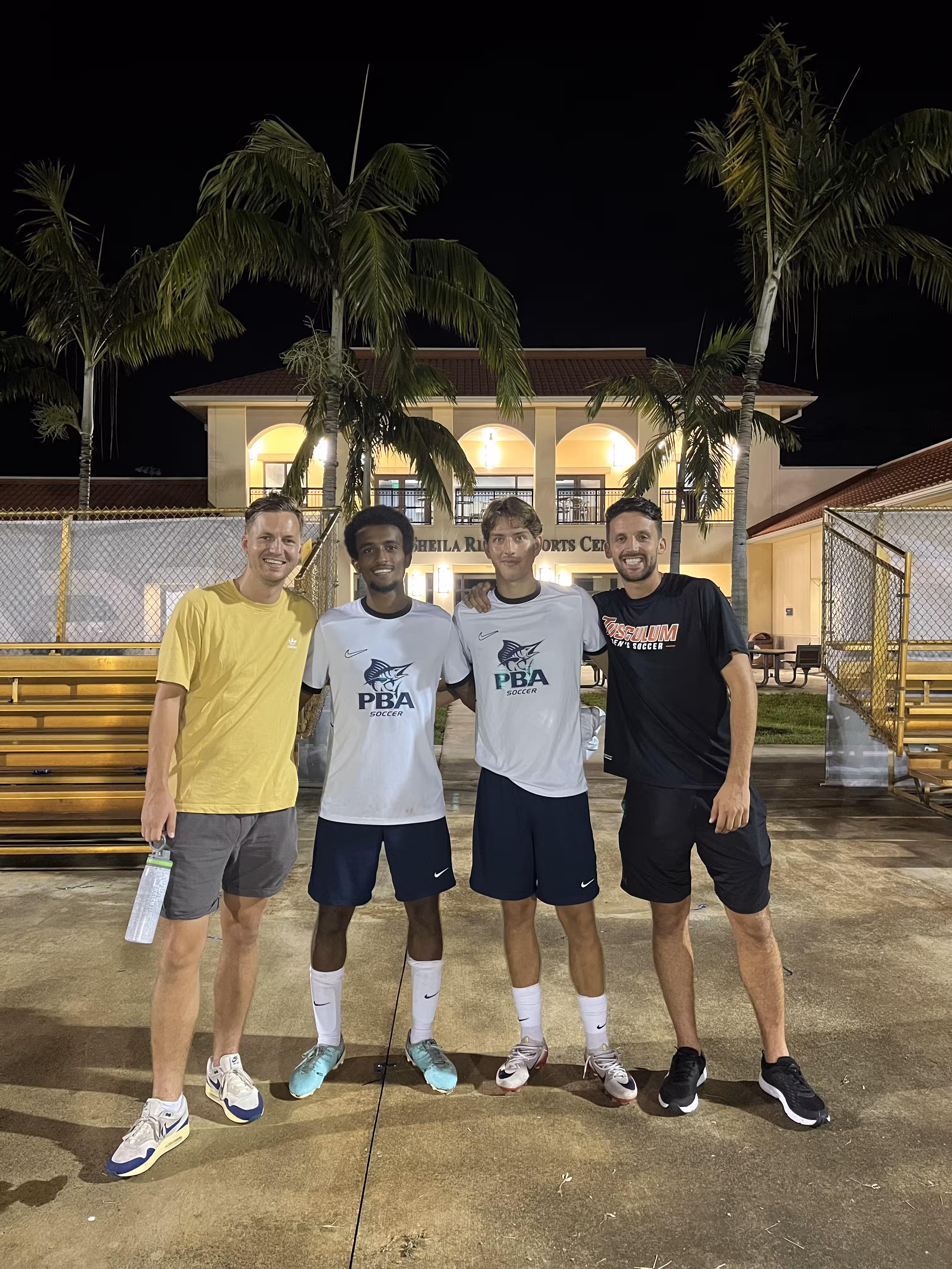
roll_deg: -0.6
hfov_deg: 53.1
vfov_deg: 67.3
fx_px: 953
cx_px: 476
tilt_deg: -0.8
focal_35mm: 26
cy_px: 634
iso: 500
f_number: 1.6
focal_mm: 5.1
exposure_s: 1/40
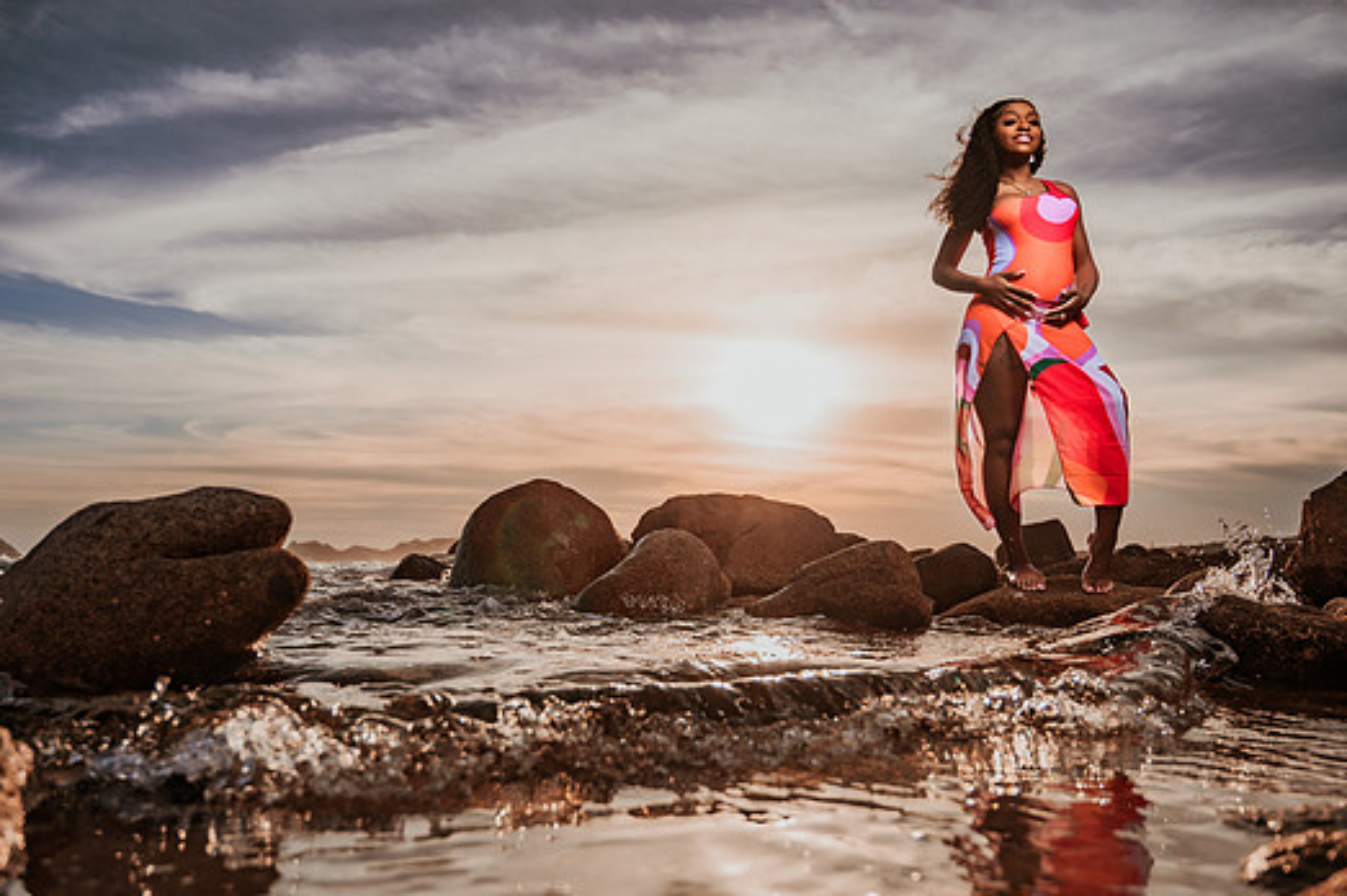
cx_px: 650
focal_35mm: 28
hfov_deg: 65.5
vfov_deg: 46.3
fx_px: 1047
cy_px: 465
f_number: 4
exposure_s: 1/3200
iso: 100
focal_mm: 24
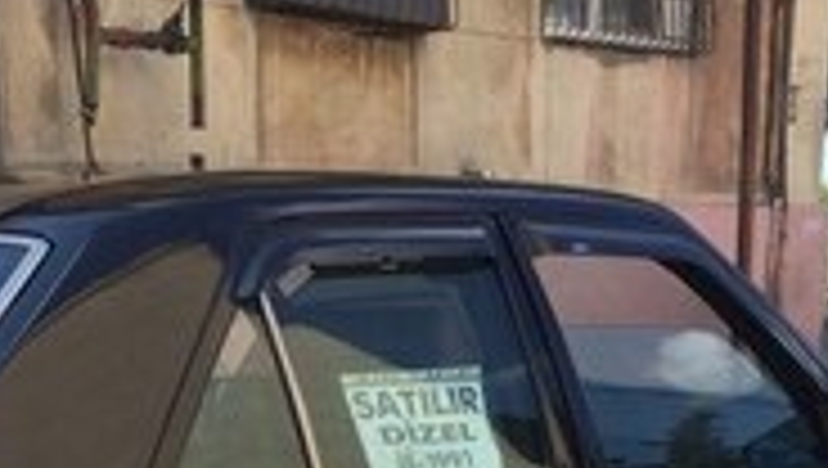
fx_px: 1868
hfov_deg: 25.0
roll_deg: +2.5
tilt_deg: -24.0
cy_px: 1066
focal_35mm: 85
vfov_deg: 12.0
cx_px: 360
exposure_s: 1/933
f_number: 2.2
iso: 32
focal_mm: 4.15
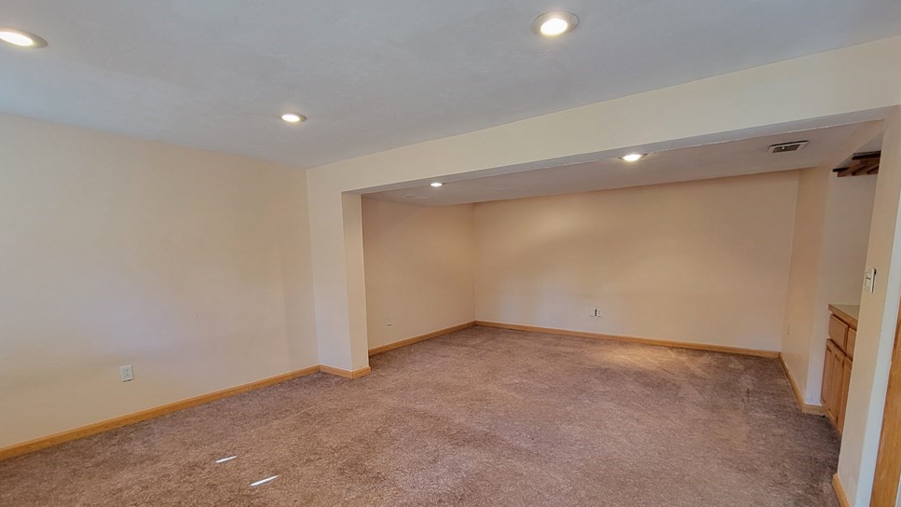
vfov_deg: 69.7
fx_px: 358
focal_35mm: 15
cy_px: 308
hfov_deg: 103.0
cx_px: 458
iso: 320
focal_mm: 2.2
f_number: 2.2
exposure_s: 1/39
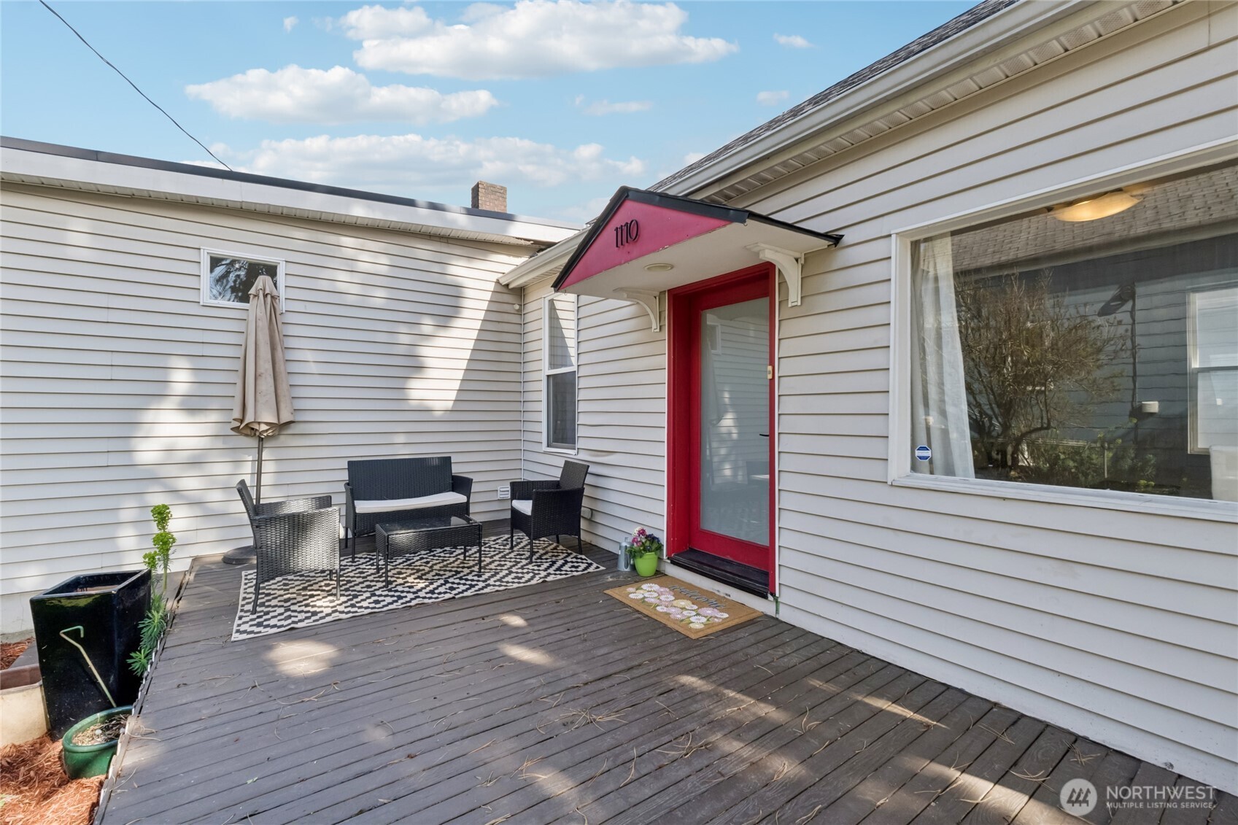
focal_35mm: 15
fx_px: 516
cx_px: 619
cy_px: 412
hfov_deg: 100.4
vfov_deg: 77.3
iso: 250
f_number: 9
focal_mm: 10
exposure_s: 1/125
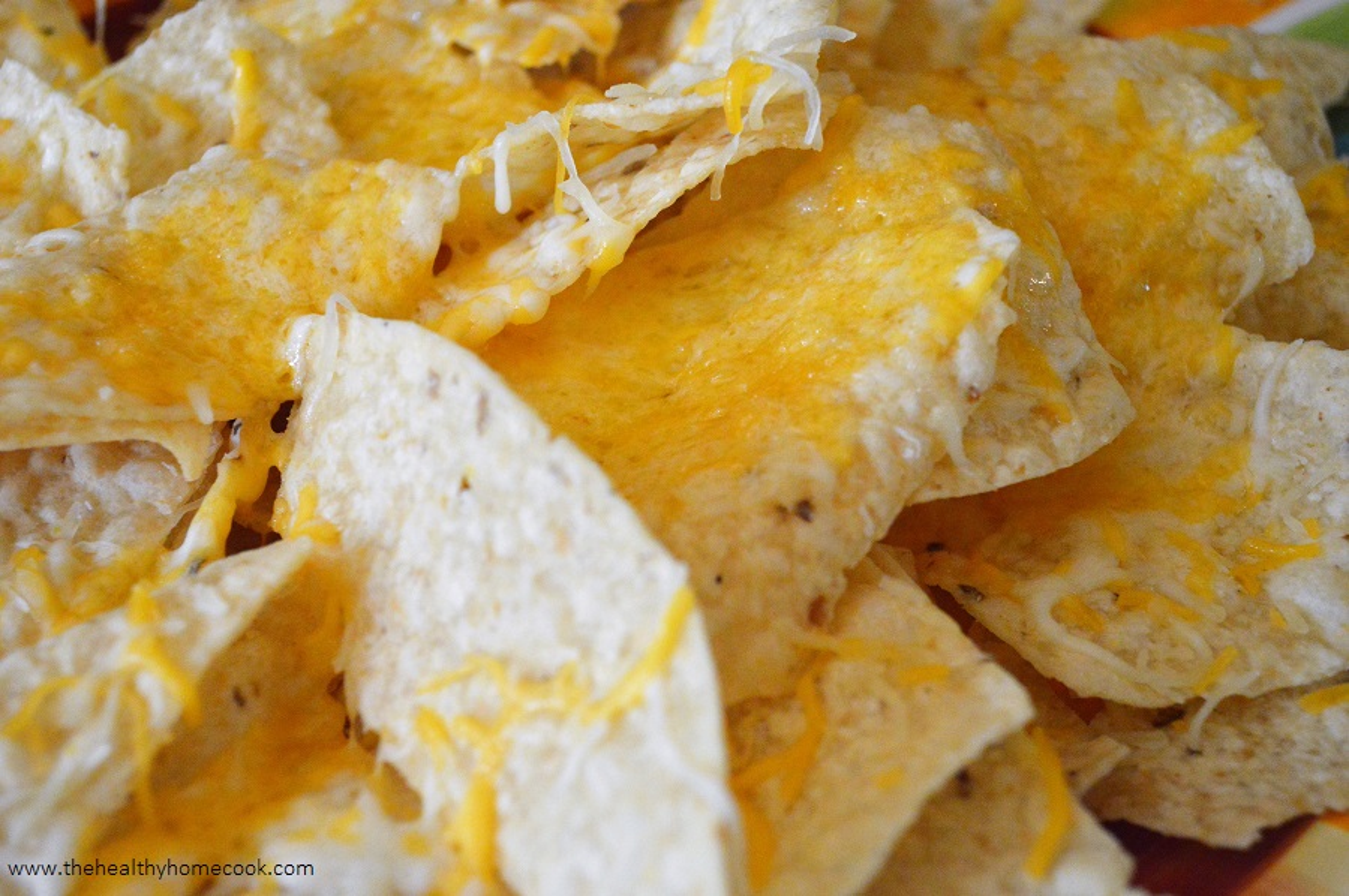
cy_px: 448
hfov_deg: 38.9
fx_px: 1909
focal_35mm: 51
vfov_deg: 26.4
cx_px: 674
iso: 3200
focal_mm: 34
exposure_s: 1/200
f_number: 5
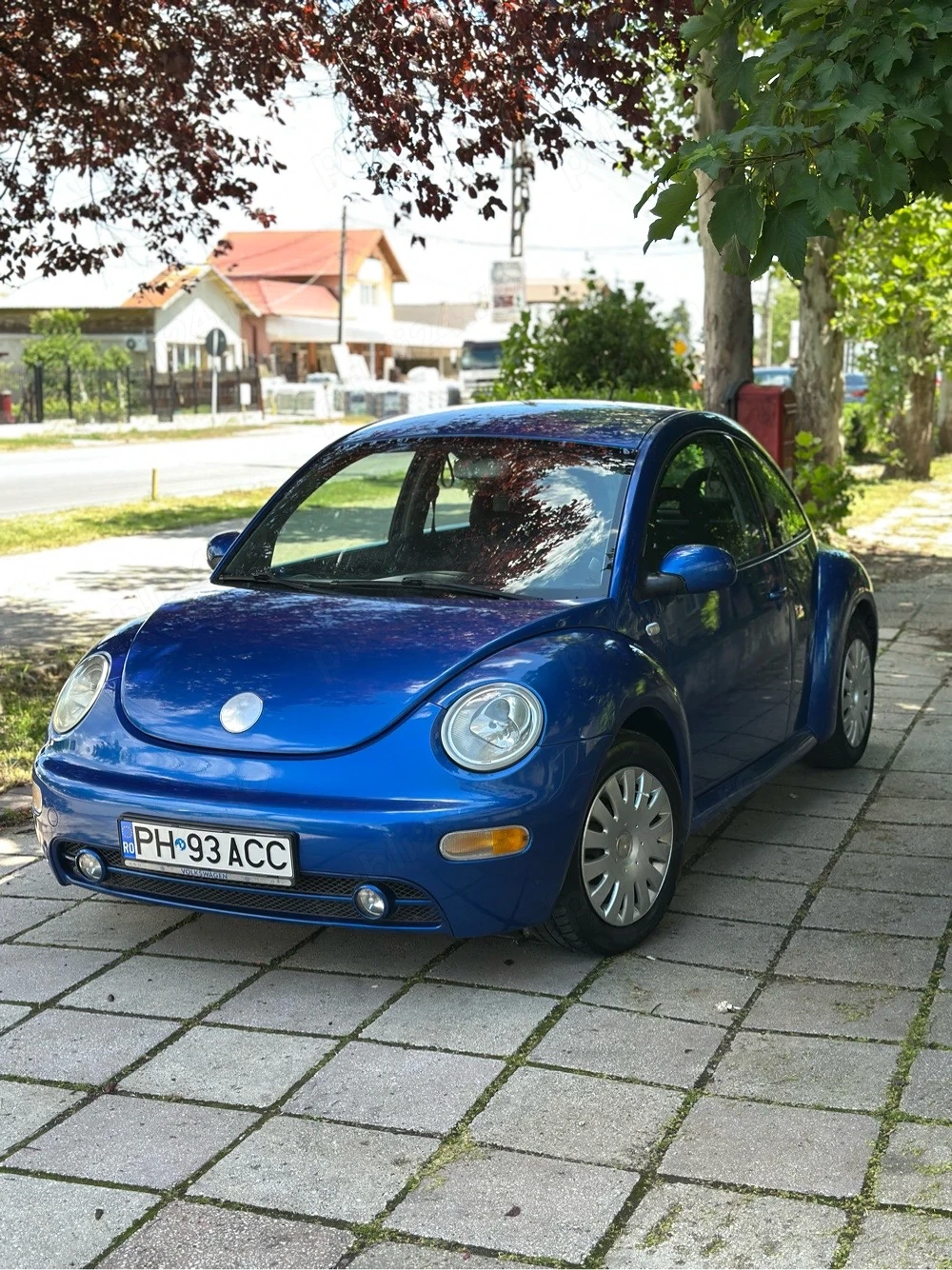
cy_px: 635
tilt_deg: -8.1
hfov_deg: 30.3
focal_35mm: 48
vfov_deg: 39.7
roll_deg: +0.0
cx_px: 476
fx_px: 1761
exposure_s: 1/384
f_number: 1.78
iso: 80
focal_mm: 6.86
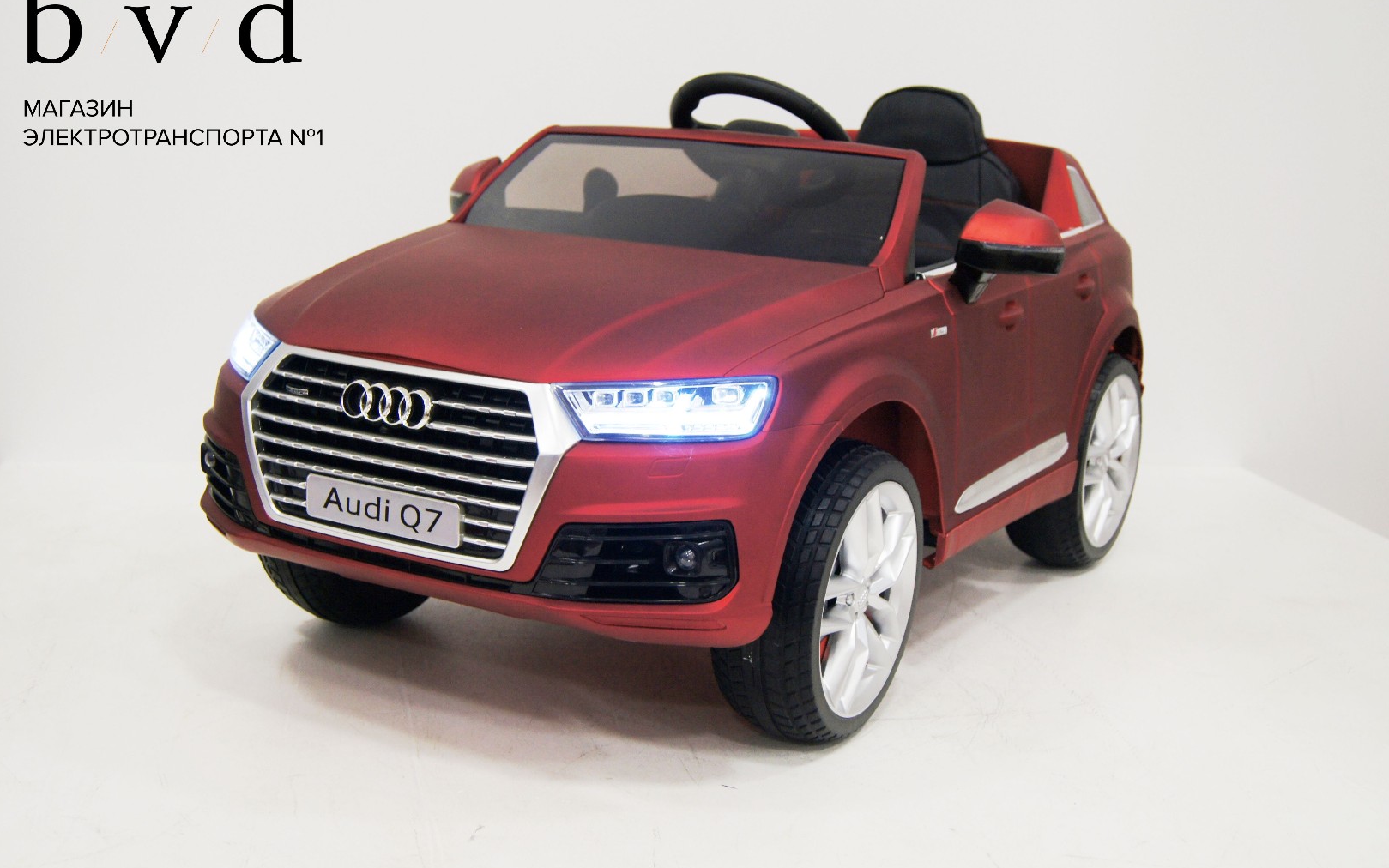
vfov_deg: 28.0
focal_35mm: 46
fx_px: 1741
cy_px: 411
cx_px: 694
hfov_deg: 43.5
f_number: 4.5
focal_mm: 30
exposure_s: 1/50
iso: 400
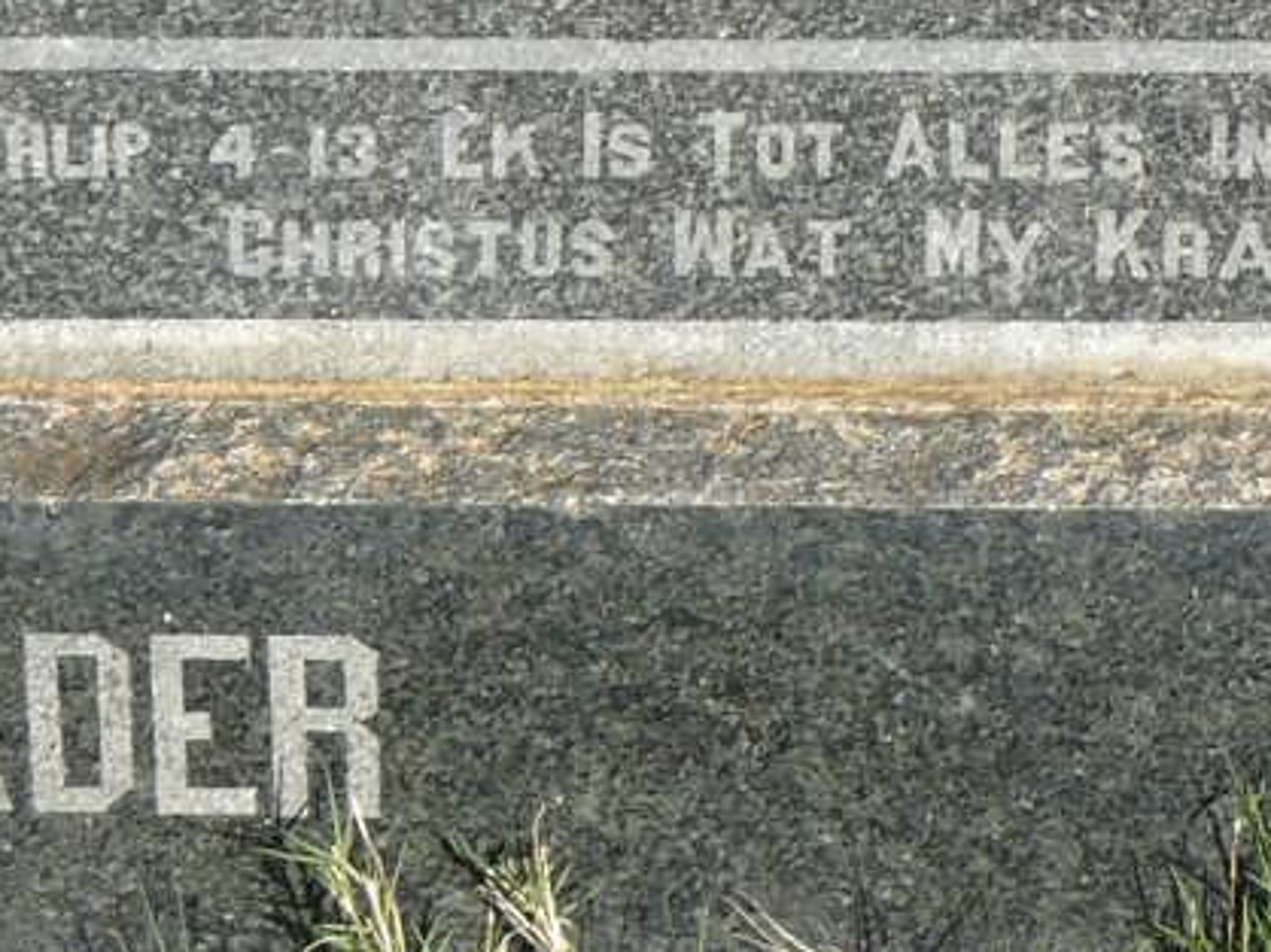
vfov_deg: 7.2
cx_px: 721
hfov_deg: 9.7
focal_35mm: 204
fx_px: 7486
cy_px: -368
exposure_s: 1/250
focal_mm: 9.9
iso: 100
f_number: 5.6
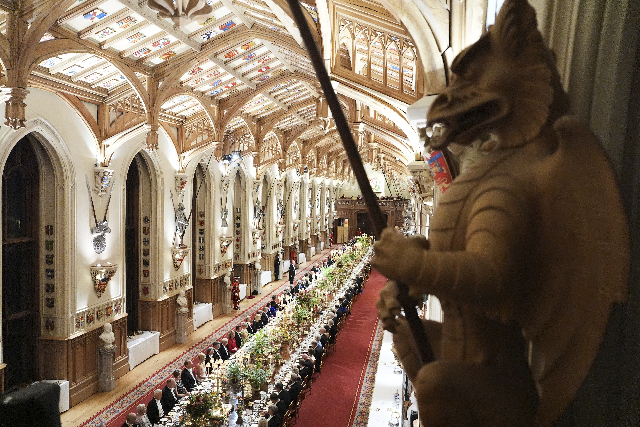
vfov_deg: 53.1
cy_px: 214
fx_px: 427
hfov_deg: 73.7
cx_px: 320
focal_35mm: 24
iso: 6400
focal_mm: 24
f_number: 2.8
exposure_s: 1/50
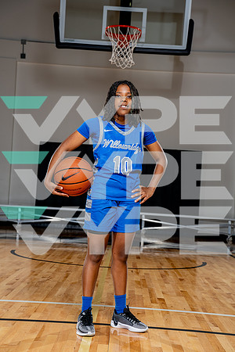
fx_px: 587
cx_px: 118
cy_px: 176
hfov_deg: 22.6
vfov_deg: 33.4
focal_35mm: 60
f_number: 5.6
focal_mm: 60
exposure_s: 1/250
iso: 200
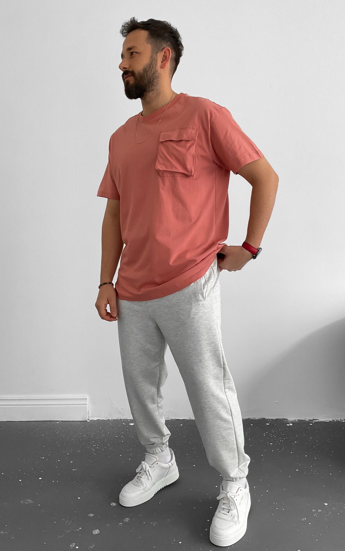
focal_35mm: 31
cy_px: 274
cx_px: 165
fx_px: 466
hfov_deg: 40.6
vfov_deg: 61.2
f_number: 1.8
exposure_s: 1/60
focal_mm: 3
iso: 80
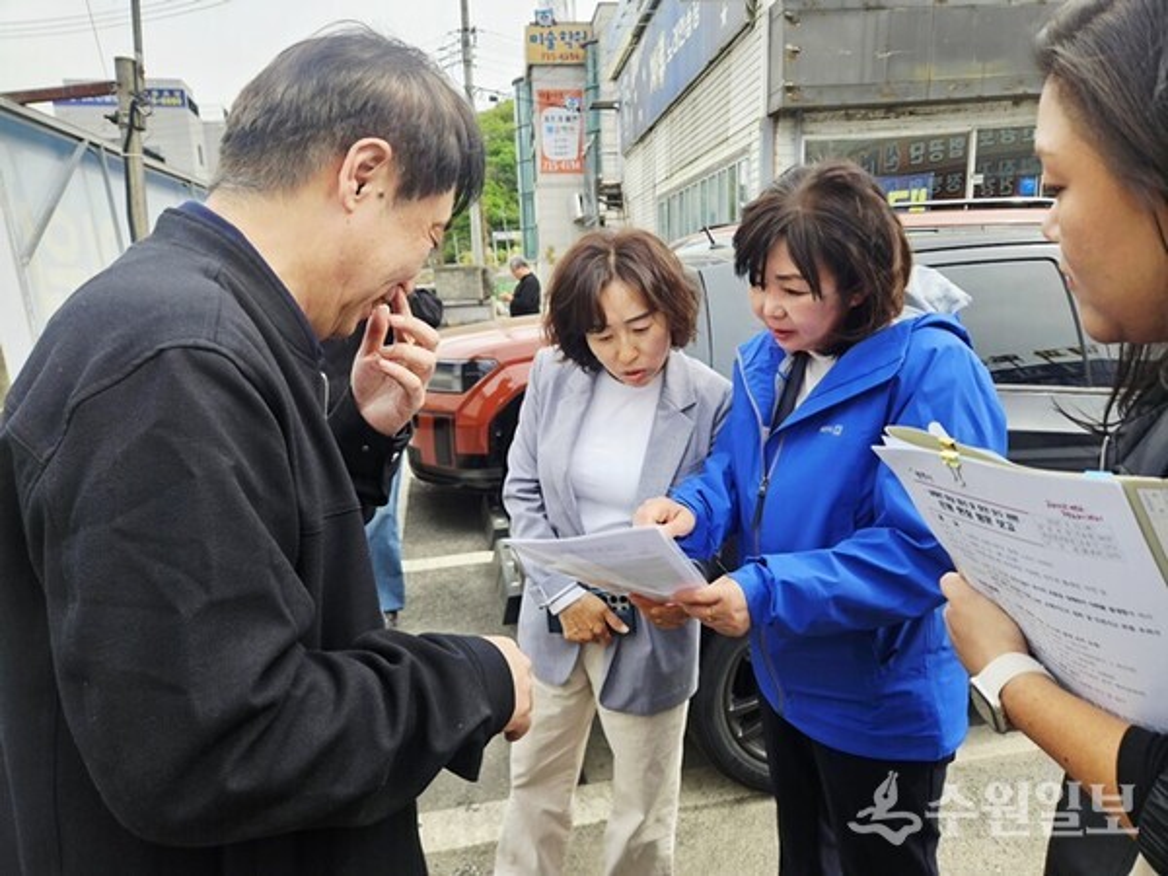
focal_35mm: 23
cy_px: 438
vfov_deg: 58.9
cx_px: 584
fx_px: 776
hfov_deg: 73.9
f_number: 1.8
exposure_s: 1/625
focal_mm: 5.4
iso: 25
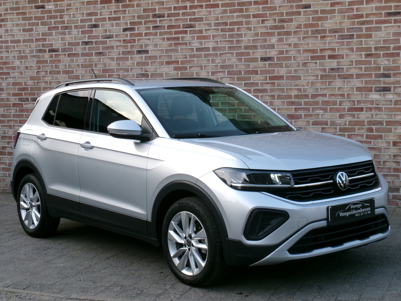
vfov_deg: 22.9
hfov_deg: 30.3
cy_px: 150
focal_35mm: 64
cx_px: 200
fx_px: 741
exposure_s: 1/125
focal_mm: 11.5
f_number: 5.2
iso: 131
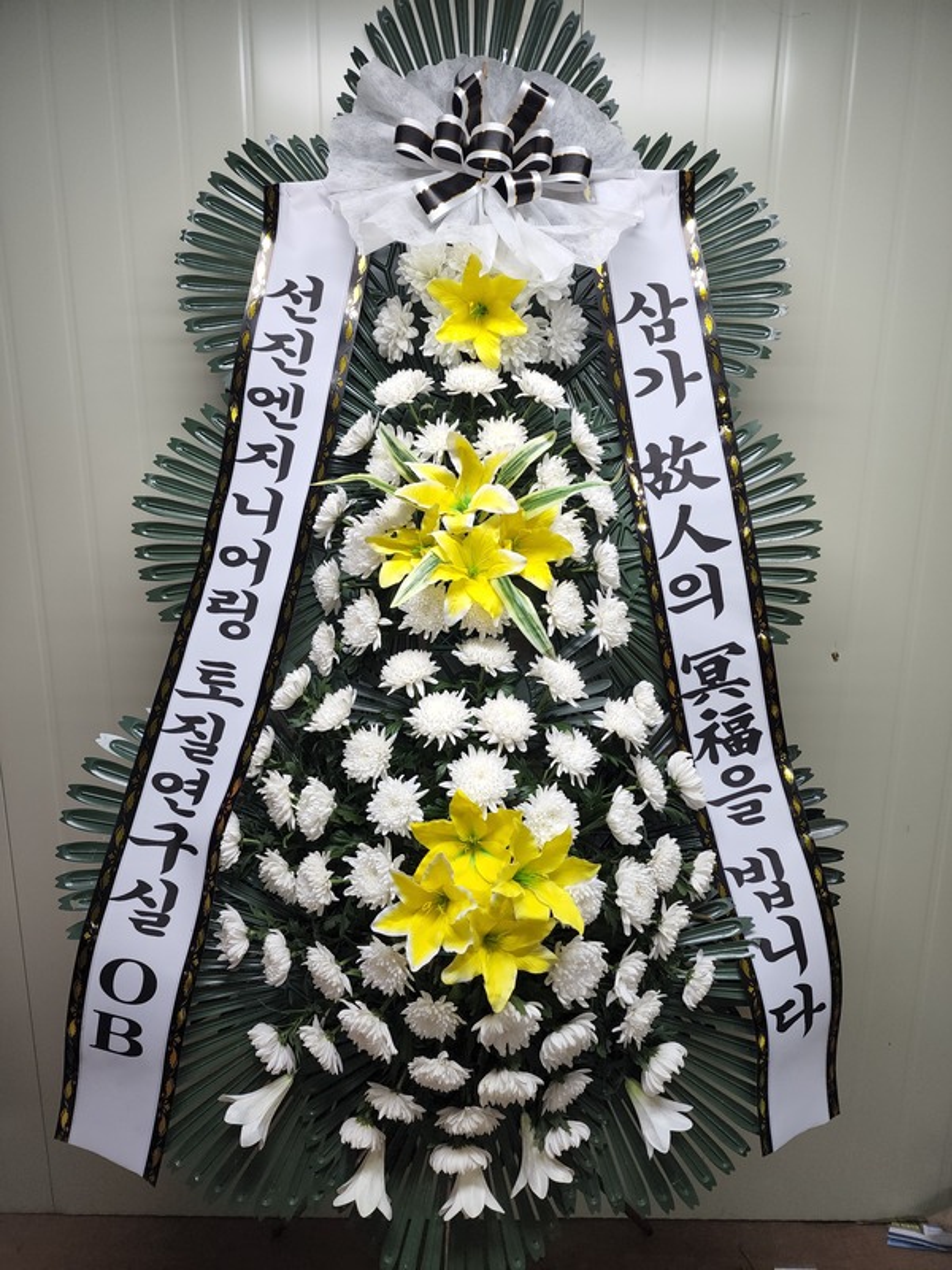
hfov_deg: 58.9
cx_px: 476
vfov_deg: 73.9
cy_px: 635
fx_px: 843
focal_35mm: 23
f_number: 1.8
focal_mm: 6.4
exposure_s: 1/180
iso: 200
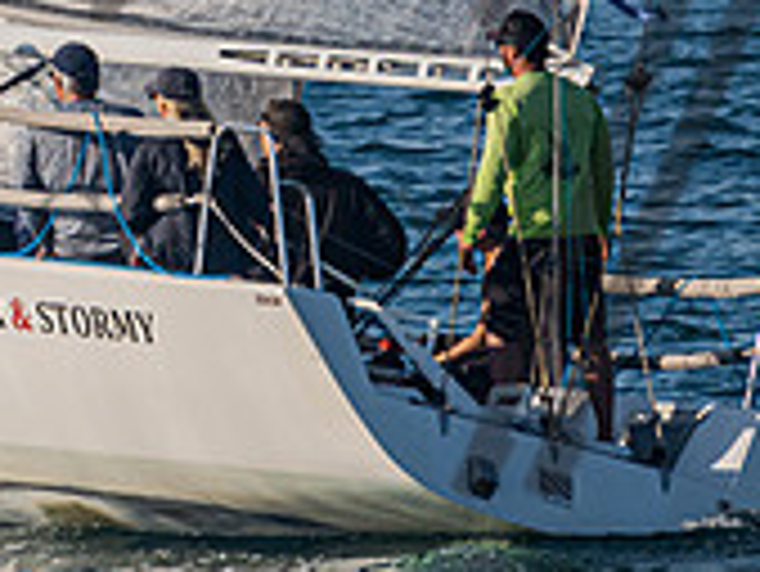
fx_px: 19598
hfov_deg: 2.2
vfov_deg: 1.7
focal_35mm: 892
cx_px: -197
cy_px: -416
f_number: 6.3
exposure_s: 1/1250
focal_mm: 200
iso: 400
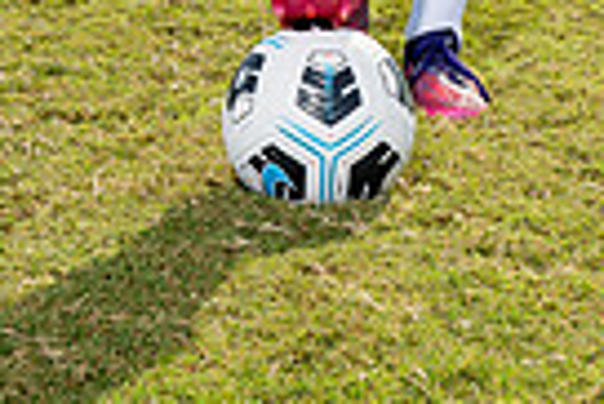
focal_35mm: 172
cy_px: -506
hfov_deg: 11.9
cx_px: 378
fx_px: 2889
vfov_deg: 7.6
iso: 200
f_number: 11
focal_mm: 52
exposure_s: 1/250
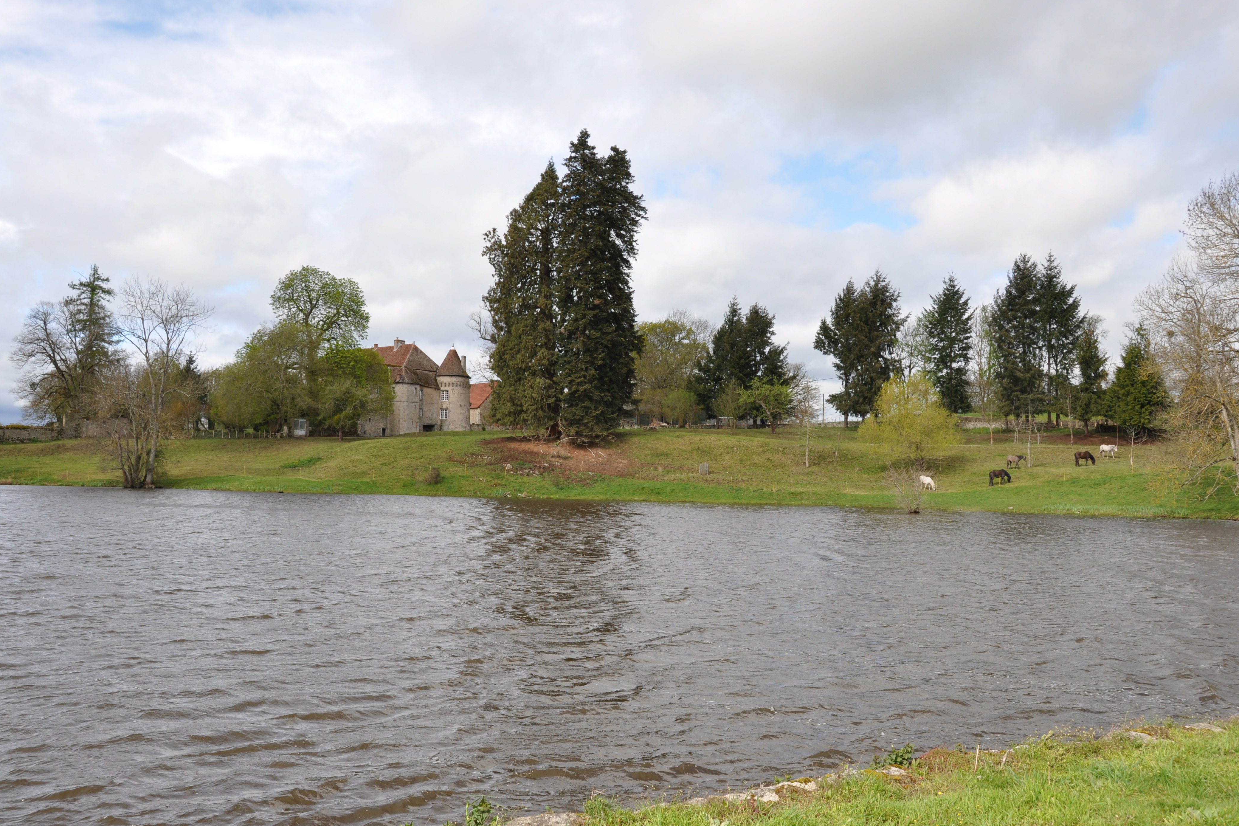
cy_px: 408
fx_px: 1170
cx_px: 612
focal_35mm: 34
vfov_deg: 38.9
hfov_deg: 55.8
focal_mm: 22
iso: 200
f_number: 9
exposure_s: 1/320
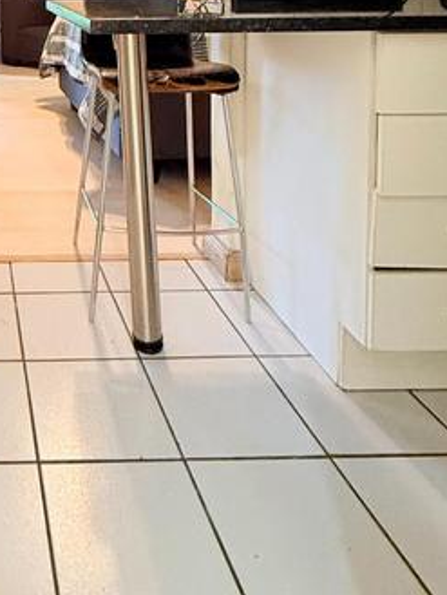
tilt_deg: -1.9
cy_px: -11
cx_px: -33
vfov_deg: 45.0
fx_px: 585
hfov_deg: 36.2
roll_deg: +0.7
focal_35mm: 34
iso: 500
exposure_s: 1/50
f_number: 2.2
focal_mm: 2.22
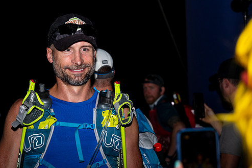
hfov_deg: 24.8
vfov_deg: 16.6
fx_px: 574
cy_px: 71
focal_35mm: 82
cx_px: 126
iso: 320
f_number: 4
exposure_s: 1/200
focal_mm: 62
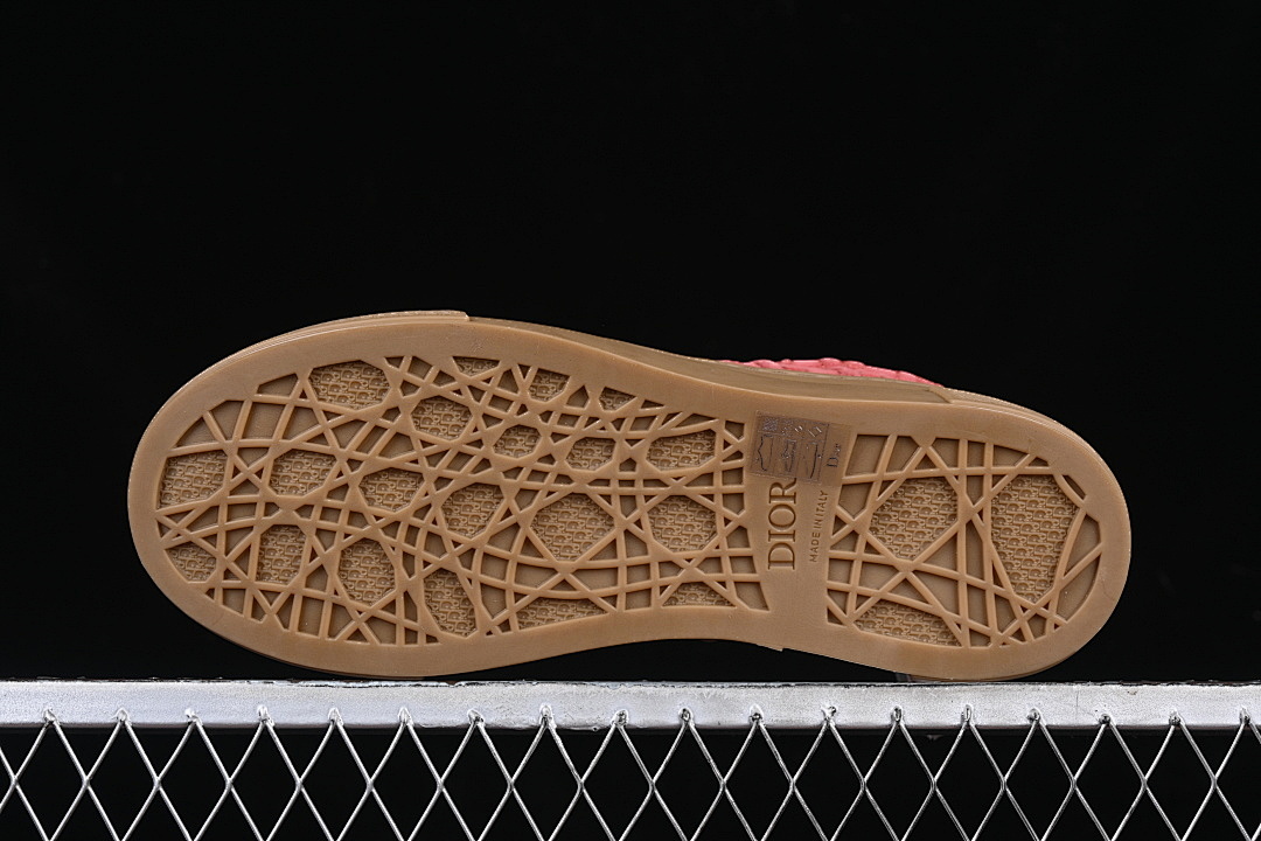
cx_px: 630
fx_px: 2627
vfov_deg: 18.2
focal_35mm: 75
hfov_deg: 27.0
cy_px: 420
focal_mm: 50
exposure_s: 1/80
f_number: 7.1
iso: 160
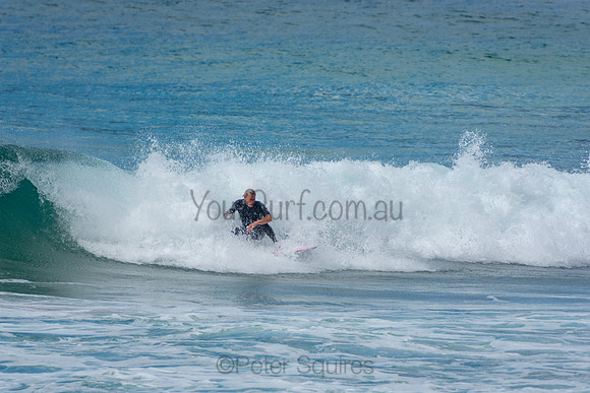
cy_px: 196
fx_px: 9835
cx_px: 295
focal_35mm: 600
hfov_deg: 3.4
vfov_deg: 2.3
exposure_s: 1/1250
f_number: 5.6
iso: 160
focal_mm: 400
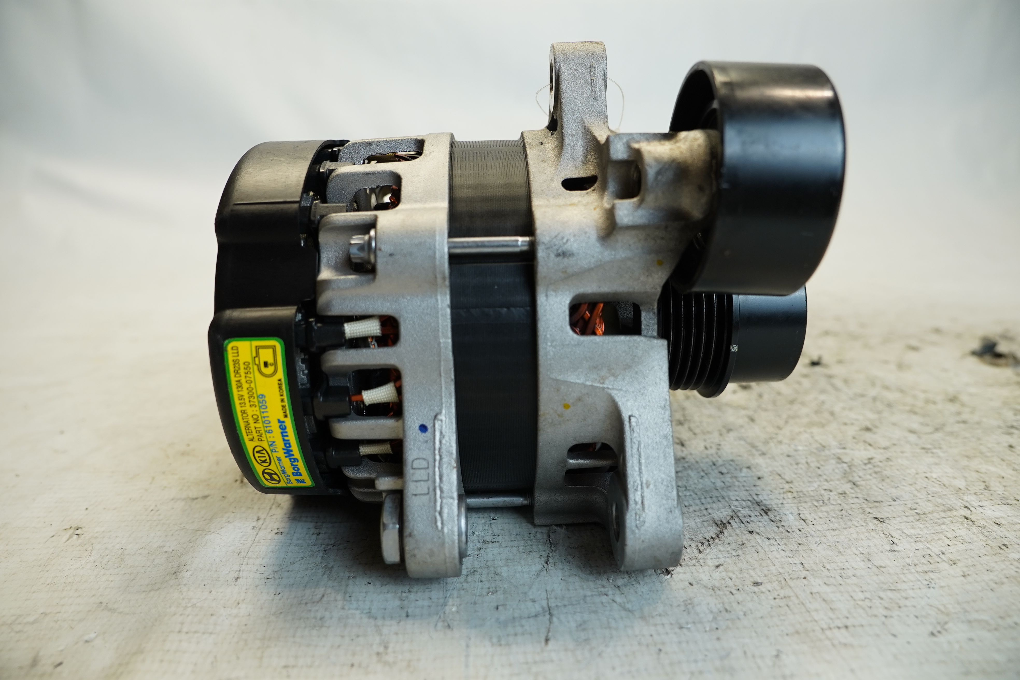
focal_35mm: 24
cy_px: 340
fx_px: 680
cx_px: 510
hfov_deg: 73.7
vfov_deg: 53.1
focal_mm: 16
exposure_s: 1/160
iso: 500
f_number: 4
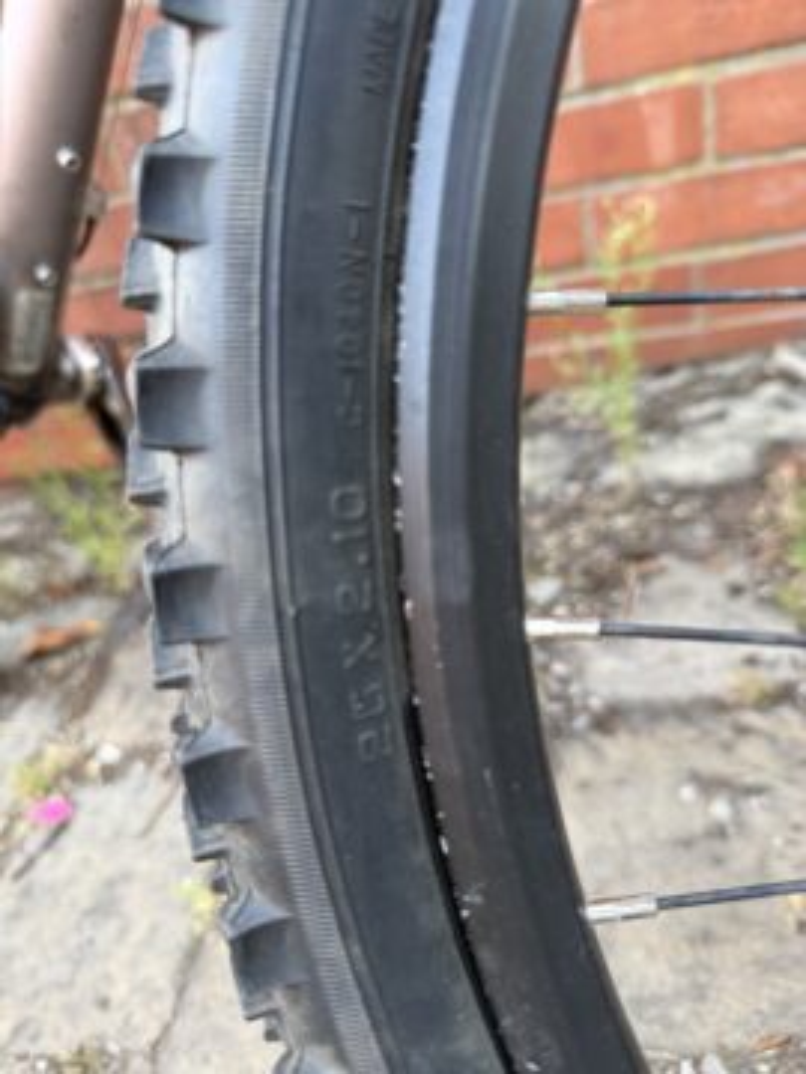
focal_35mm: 24
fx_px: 745
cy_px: 537
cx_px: 403
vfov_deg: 71.6
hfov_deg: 56.8
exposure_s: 1/115
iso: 200
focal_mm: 6.76
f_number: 1.78
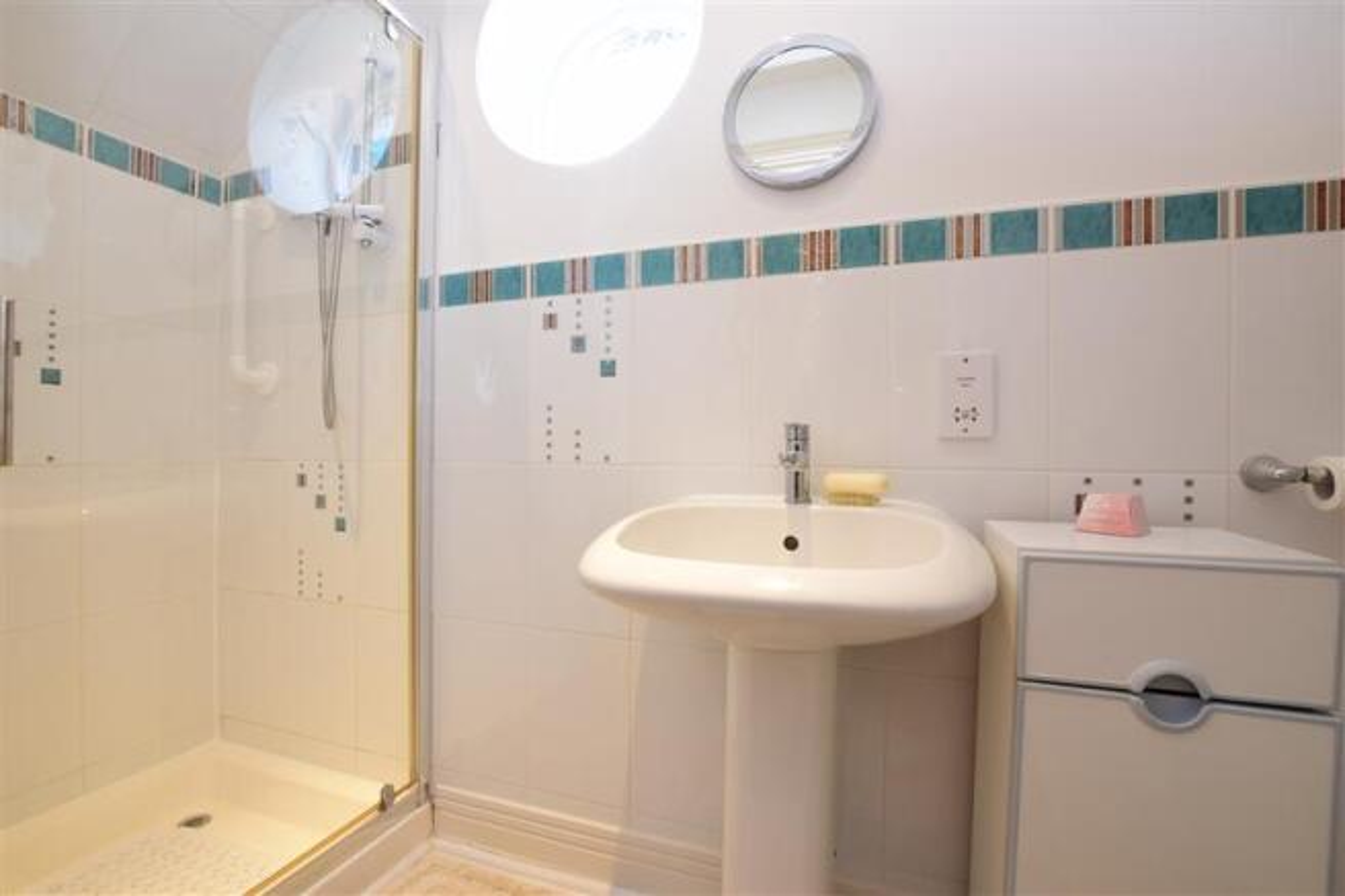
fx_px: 560
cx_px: 672
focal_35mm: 15
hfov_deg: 100.4
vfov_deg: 77.3
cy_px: 448
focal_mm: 10
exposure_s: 1/4
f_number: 20
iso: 400
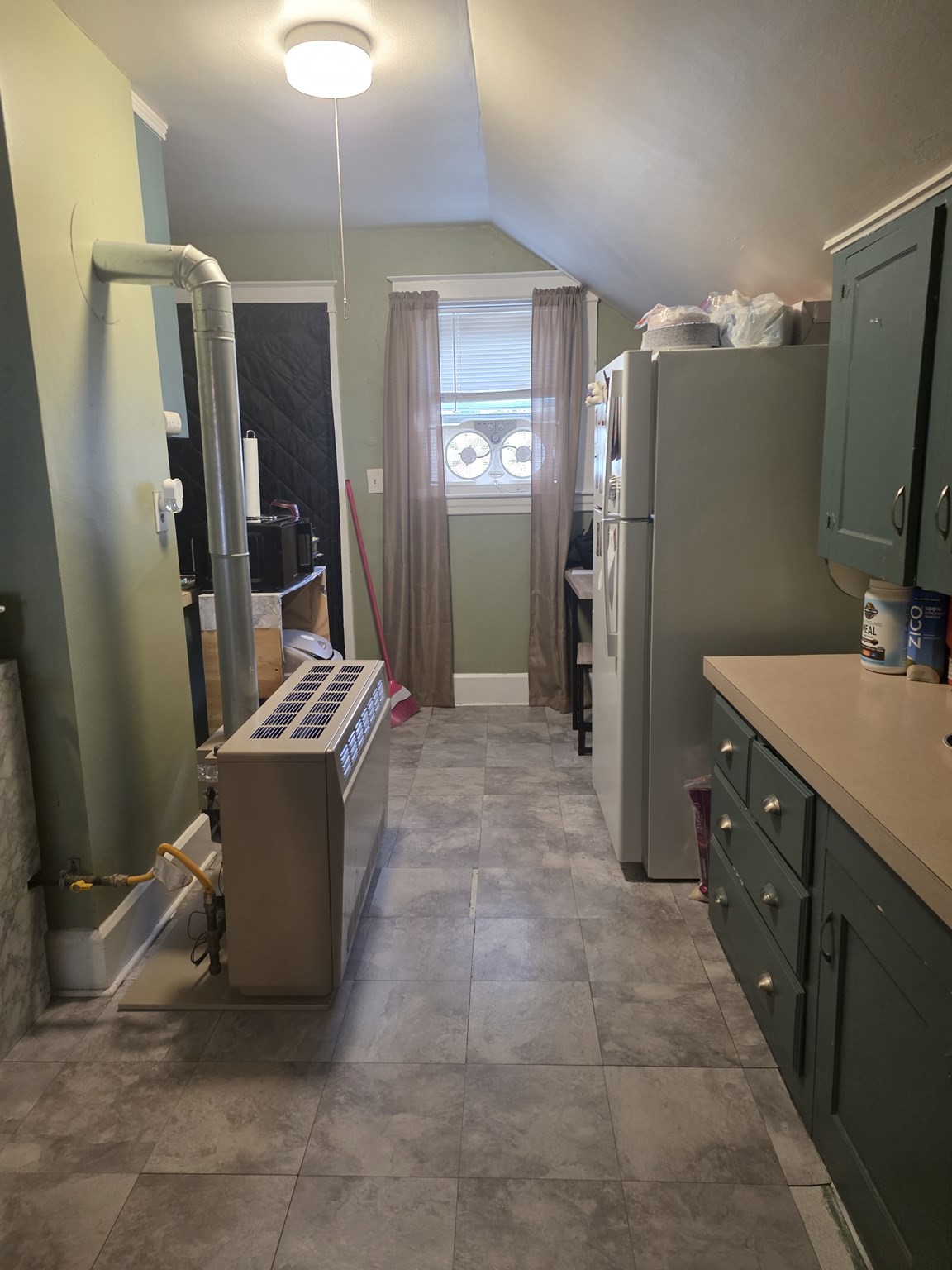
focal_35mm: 23
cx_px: 476
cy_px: 635
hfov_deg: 58.9
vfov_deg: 73.9
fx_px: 843
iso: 640
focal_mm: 6.25
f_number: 1.7
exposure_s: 1/120
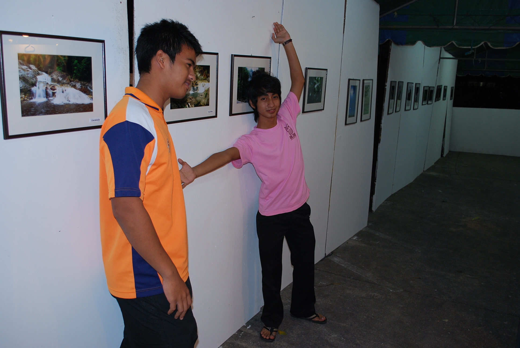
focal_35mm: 33
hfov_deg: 57.2
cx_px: 260
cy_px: 174
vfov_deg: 40.1
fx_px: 477
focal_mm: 22
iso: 400
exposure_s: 1/40
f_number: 4
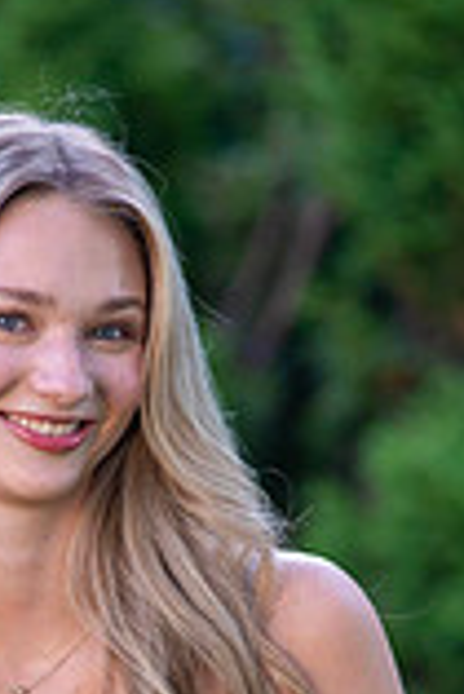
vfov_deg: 6.0
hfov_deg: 4.0
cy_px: 822
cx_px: 31
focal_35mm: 344
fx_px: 6636
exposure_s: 1/200
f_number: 4
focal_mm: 120
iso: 160
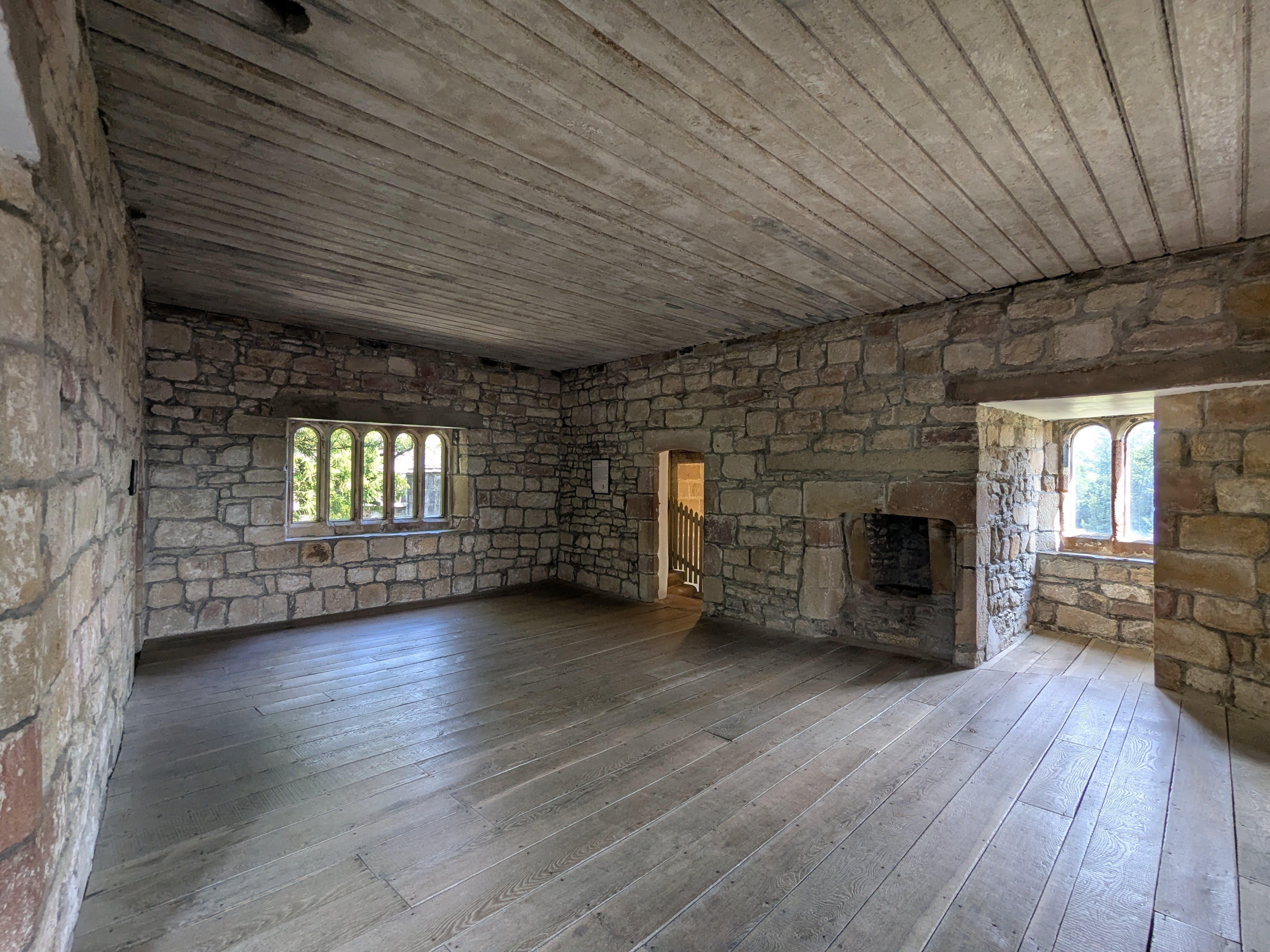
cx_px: 635
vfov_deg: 78.1
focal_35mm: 16
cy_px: 476
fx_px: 587
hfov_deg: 94.5
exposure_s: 1/50
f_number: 2.2
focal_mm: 2.35
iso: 44
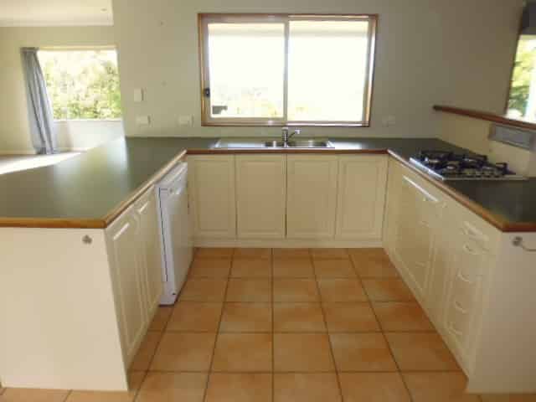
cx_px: 268
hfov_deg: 71.6
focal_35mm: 24
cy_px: 201
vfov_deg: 56.8
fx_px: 372
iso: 125
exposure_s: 1/60
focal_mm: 4.3
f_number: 2.8
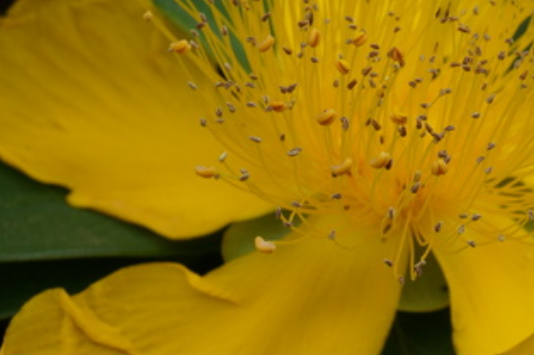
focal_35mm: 86
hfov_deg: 23.4
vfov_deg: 15.8
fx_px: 1275
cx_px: 393
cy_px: 108
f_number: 16
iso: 100
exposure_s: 1/30
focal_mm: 30
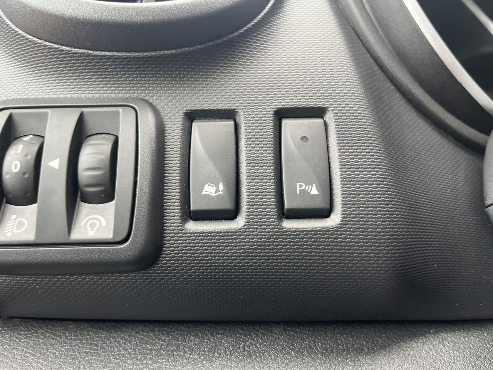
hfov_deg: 67.3
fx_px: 370
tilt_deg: -7.3
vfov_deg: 53.1
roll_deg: +0.4
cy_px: 185
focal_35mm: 26
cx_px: 246
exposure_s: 1/121
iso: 100
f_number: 1.6
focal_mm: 5.1
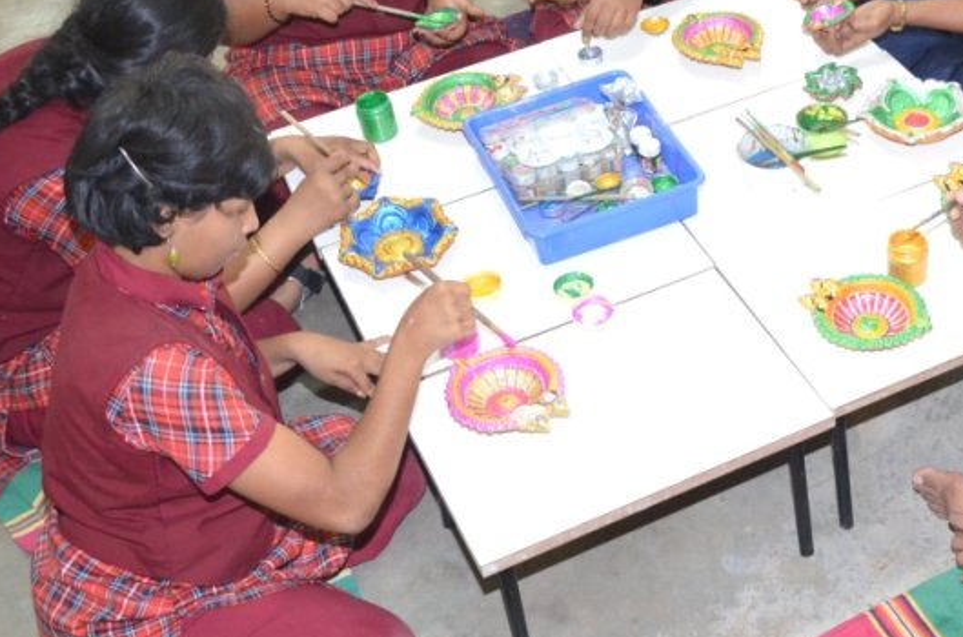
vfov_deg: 22.1
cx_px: 743
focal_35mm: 61
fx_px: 1627
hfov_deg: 32.2
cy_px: 218
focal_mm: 21
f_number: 4
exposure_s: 1/60
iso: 2200
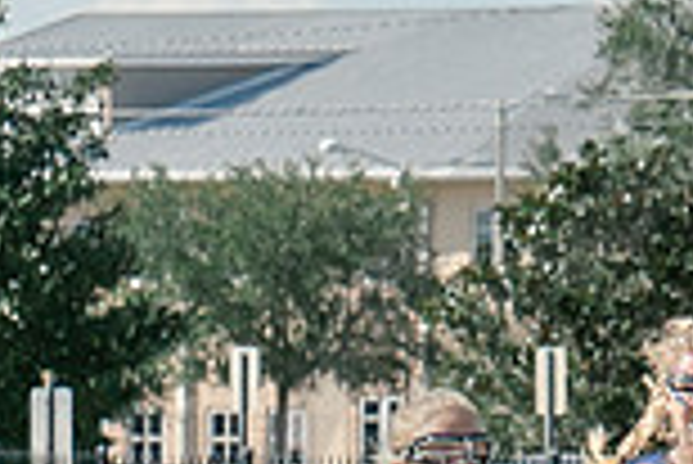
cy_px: 836
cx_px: 1765
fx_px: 16089
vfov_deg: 1.6
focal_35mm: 835
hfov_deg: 2.4
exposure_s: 1/1000
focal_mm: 70
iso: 250
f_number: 5.6
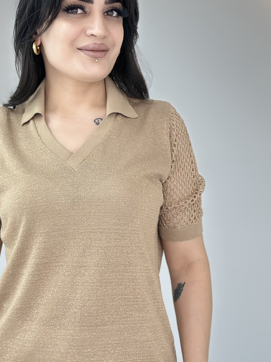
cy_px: 199
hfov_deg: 18.6
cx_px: 94
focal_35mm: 79
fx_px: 825
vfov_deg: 24.7
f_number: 1.78
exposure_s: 1/100
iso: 100
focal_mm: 6.86
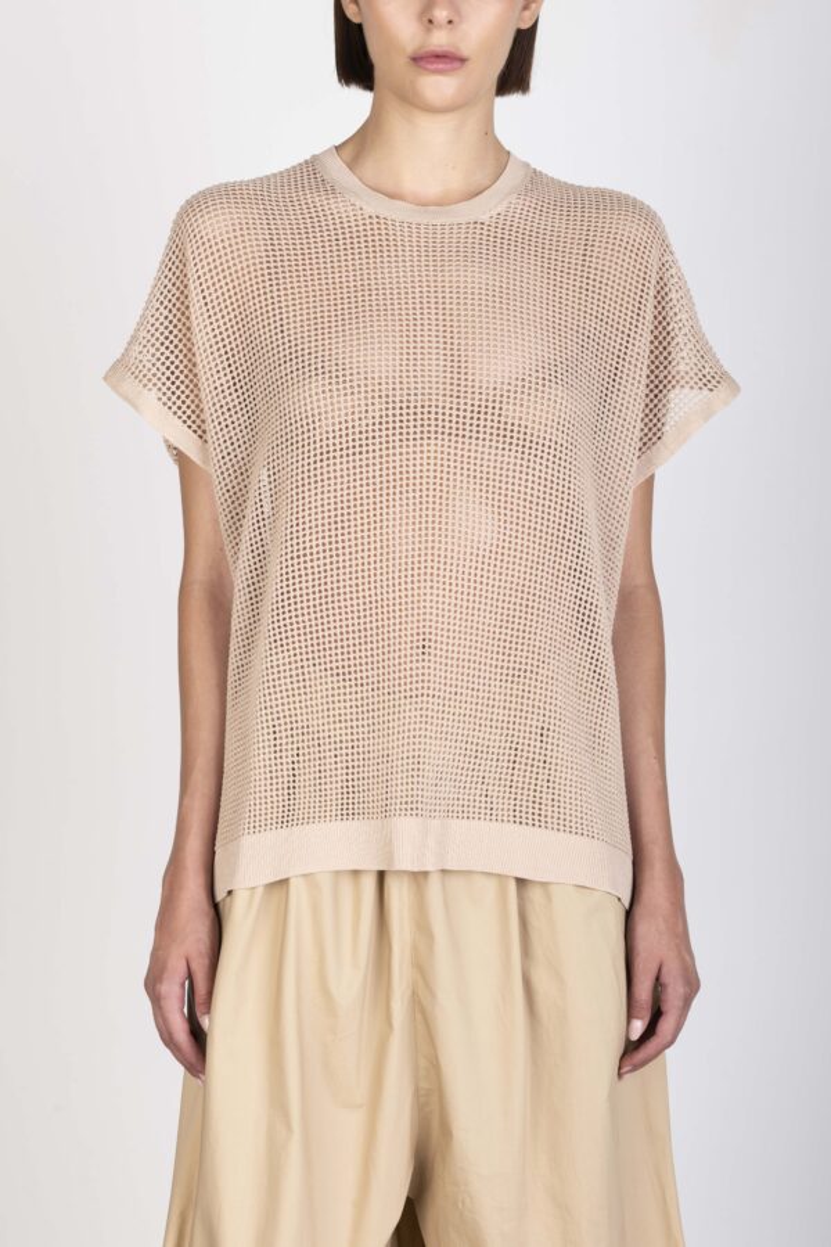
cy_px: 624
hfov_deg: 19.5
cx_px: 416
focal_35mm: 70
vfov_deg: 28.8
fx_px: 2424
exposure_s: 1/160
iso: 100
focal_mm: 70
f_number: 10
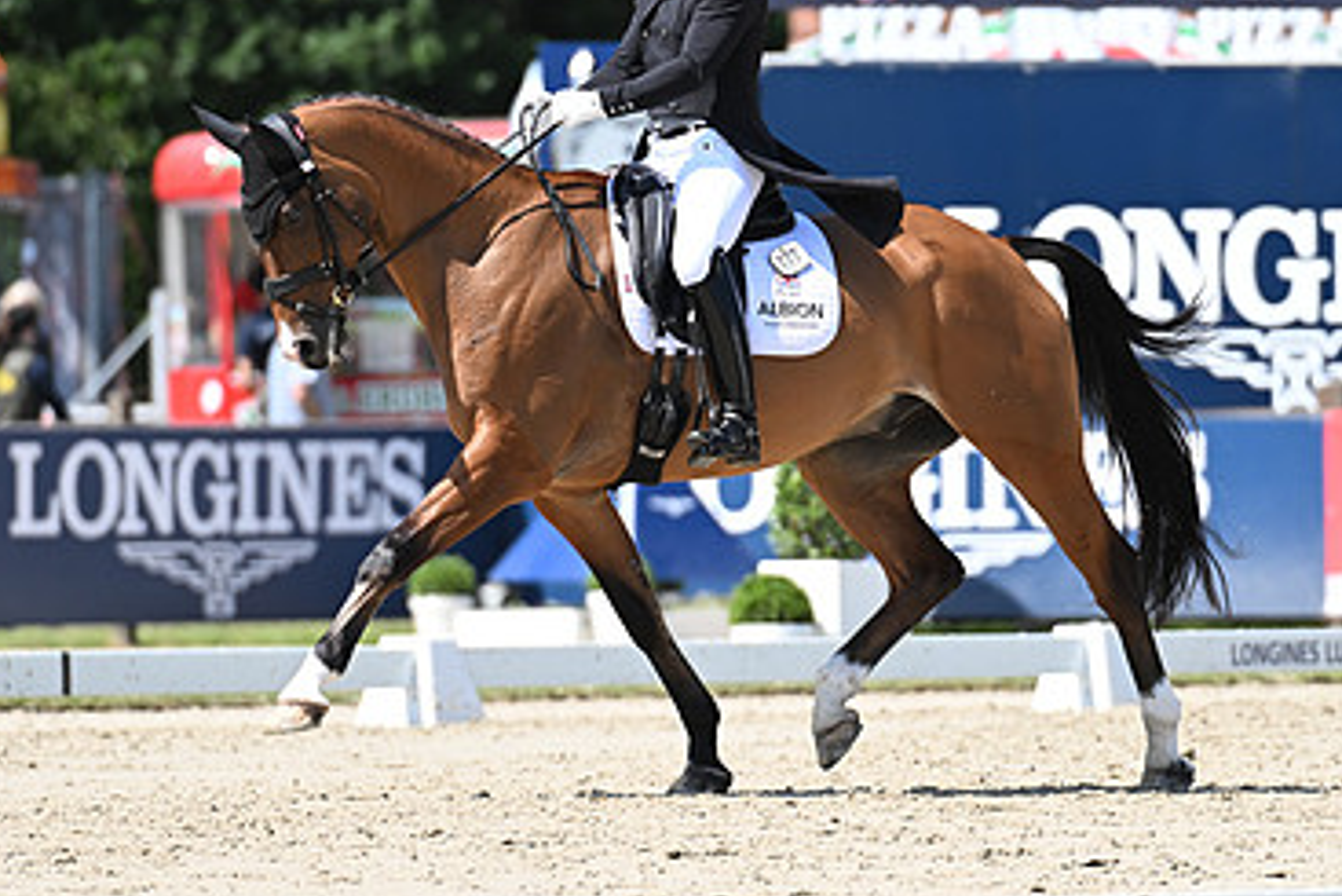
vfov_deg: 2.2
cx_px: 746
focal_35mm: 632
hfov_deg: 3.3
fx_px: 23568
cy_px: 214
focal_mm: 400
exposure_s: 1/1600
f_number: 5
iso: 560
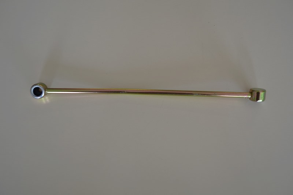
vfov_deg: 40.0
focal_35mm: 33
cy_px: 98
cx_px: 146
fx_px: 269
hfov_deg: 57.2
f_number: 3.8
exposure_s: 1/30
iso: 160
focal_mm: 22
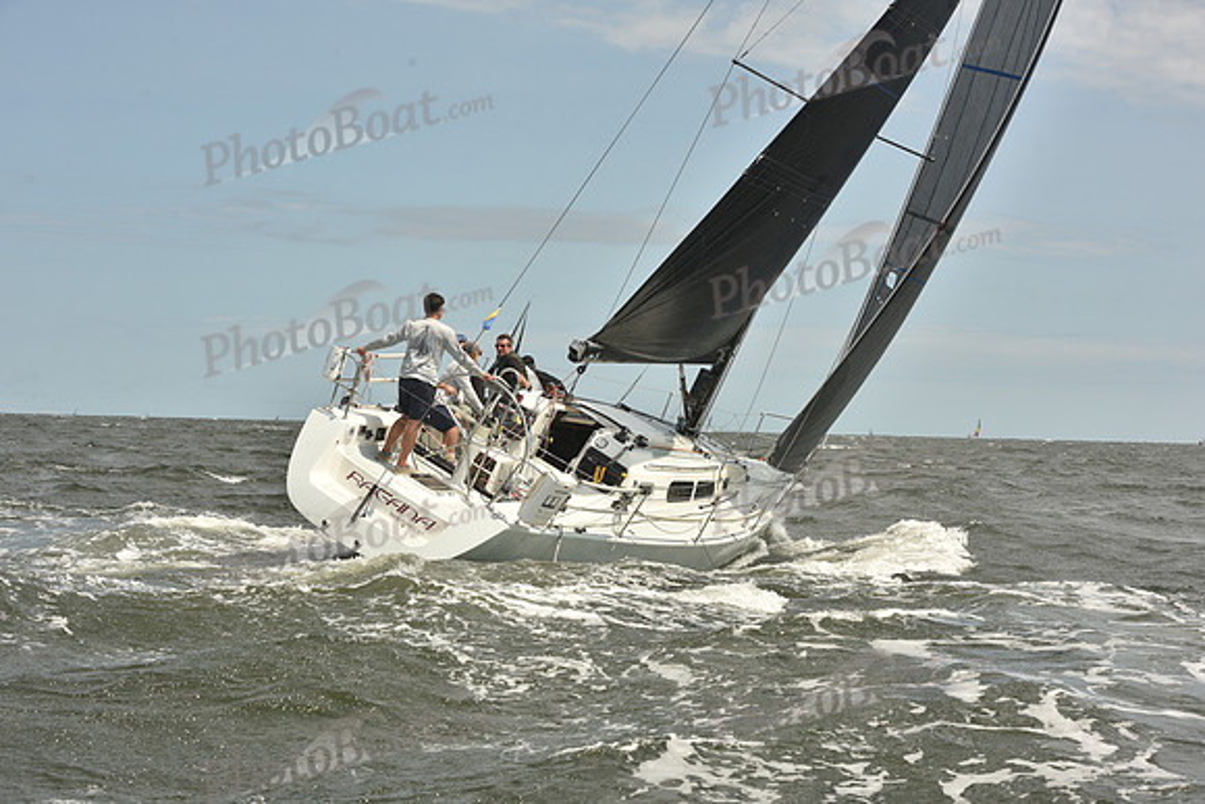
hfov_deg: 28.8
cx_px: 602
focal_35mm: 70
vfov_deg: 19.5
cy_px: 402
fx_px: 2343
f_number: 10
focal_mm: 70
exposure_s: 1/800
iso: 250
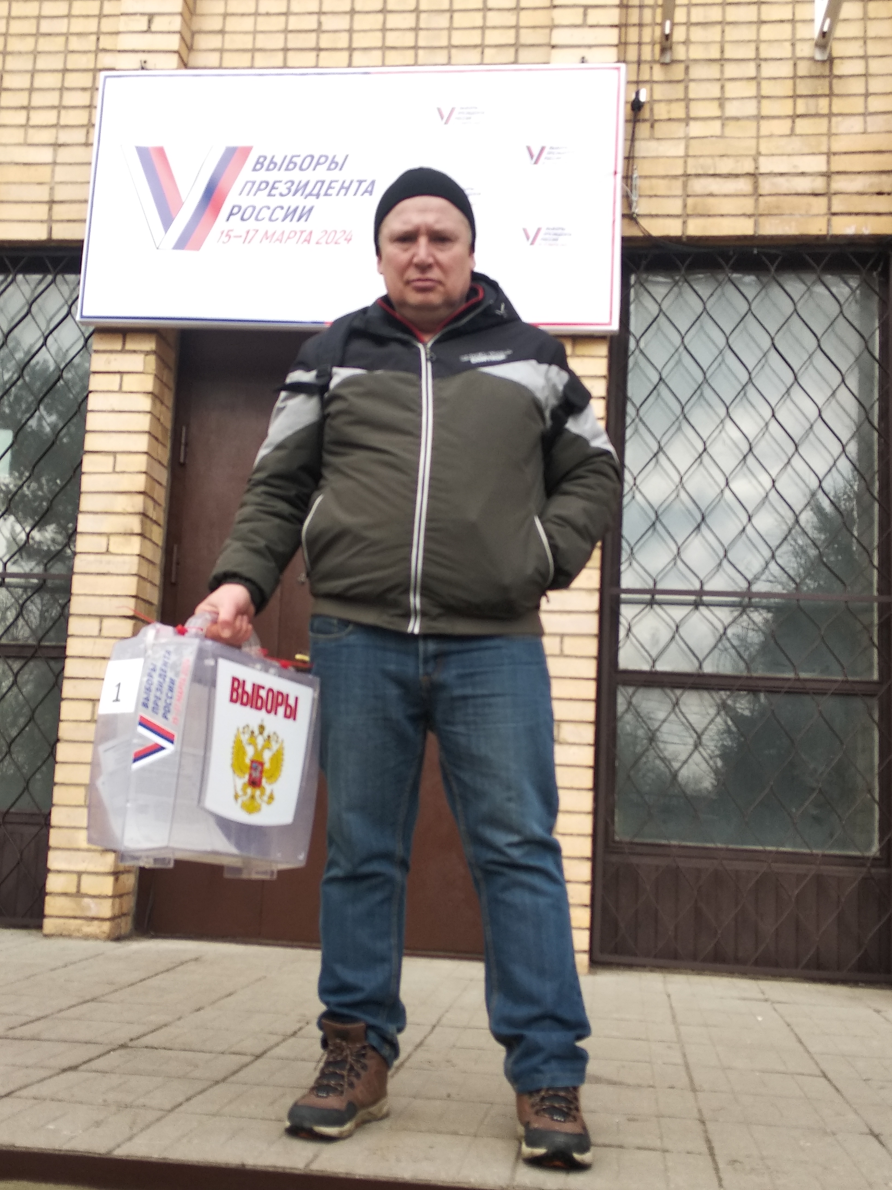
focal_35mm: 26
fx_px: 893
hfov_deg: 53.1
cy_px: 595
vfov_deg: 67.3
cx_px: 446
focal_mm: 3.81
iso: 100
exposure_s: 1/419
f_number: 2.2
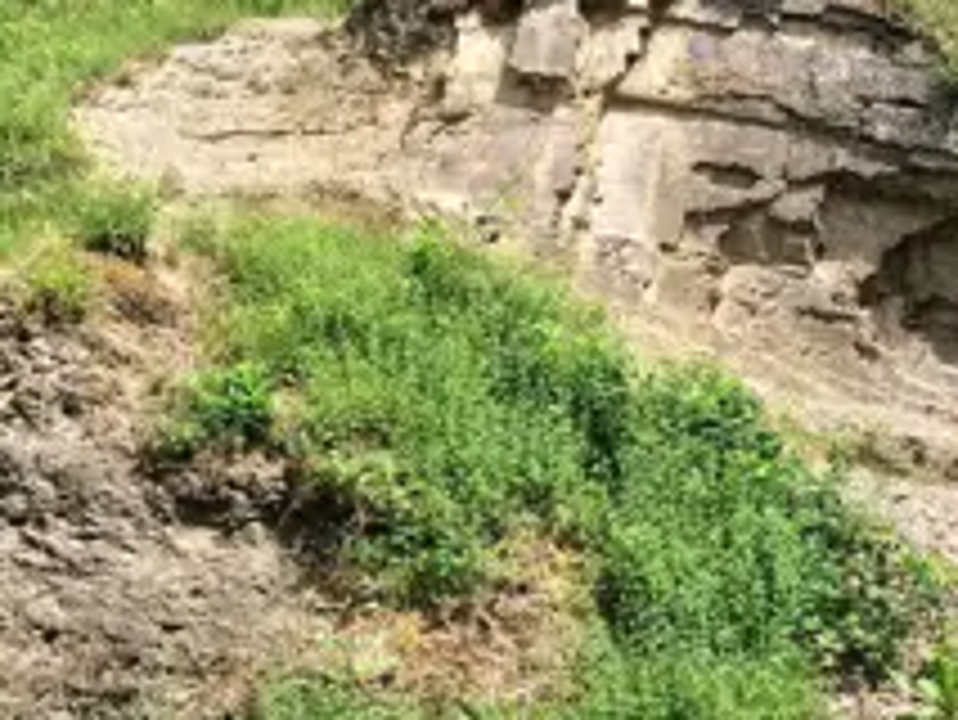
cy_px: 340
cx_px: 508
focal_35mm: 68
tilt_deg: +6.9
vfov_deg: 21.6
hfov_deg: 28.5
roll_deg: -1.2
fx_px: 1883
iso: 32
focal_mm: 4.15
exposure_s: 1/789
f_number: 2.2
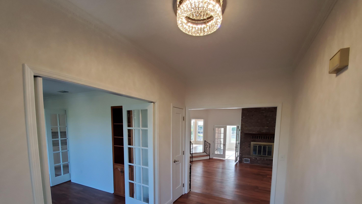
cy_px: 139
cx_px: 189
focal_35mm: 15
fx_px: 144
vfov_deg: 68.2
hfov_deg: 102.9
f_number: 2.2
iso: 125
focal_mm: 1.8
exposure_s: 1/59
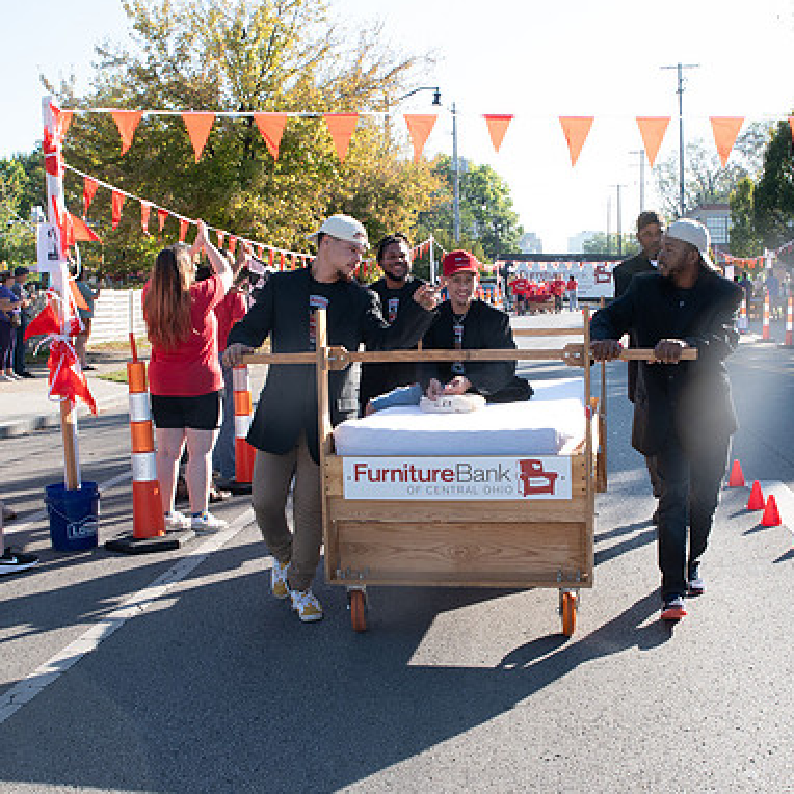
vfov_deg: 39.2
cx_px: 480
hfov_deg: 39.0
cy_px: 390
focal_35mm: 43
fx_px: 1116
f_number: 11
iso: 500
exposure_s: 1/200
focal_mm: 24
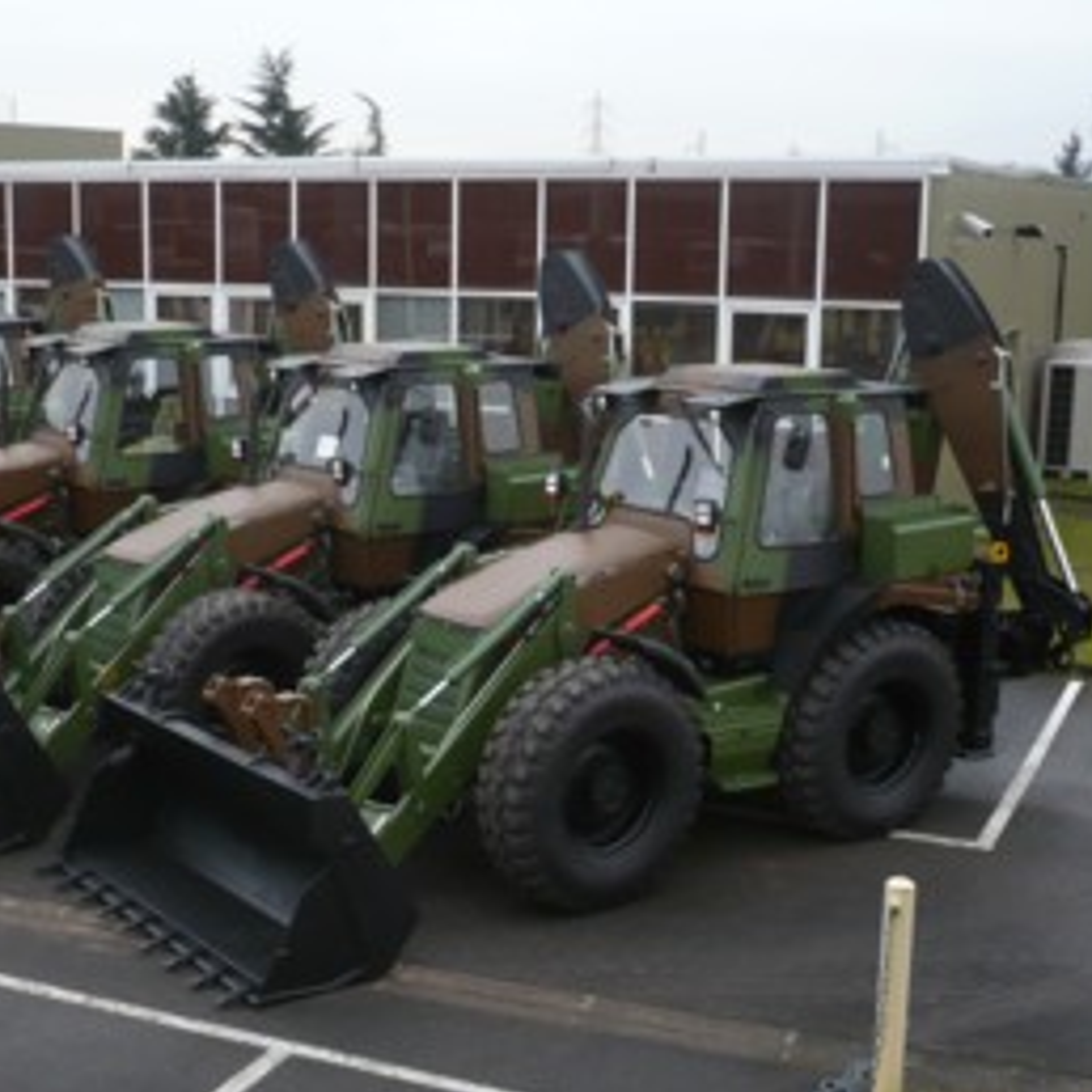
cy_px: 544
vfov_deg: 31.6
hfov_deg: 31.5
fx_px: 1927
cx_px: 398
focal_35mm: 54
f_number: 3.2
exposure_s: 1/100
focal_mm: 7.5
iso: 100
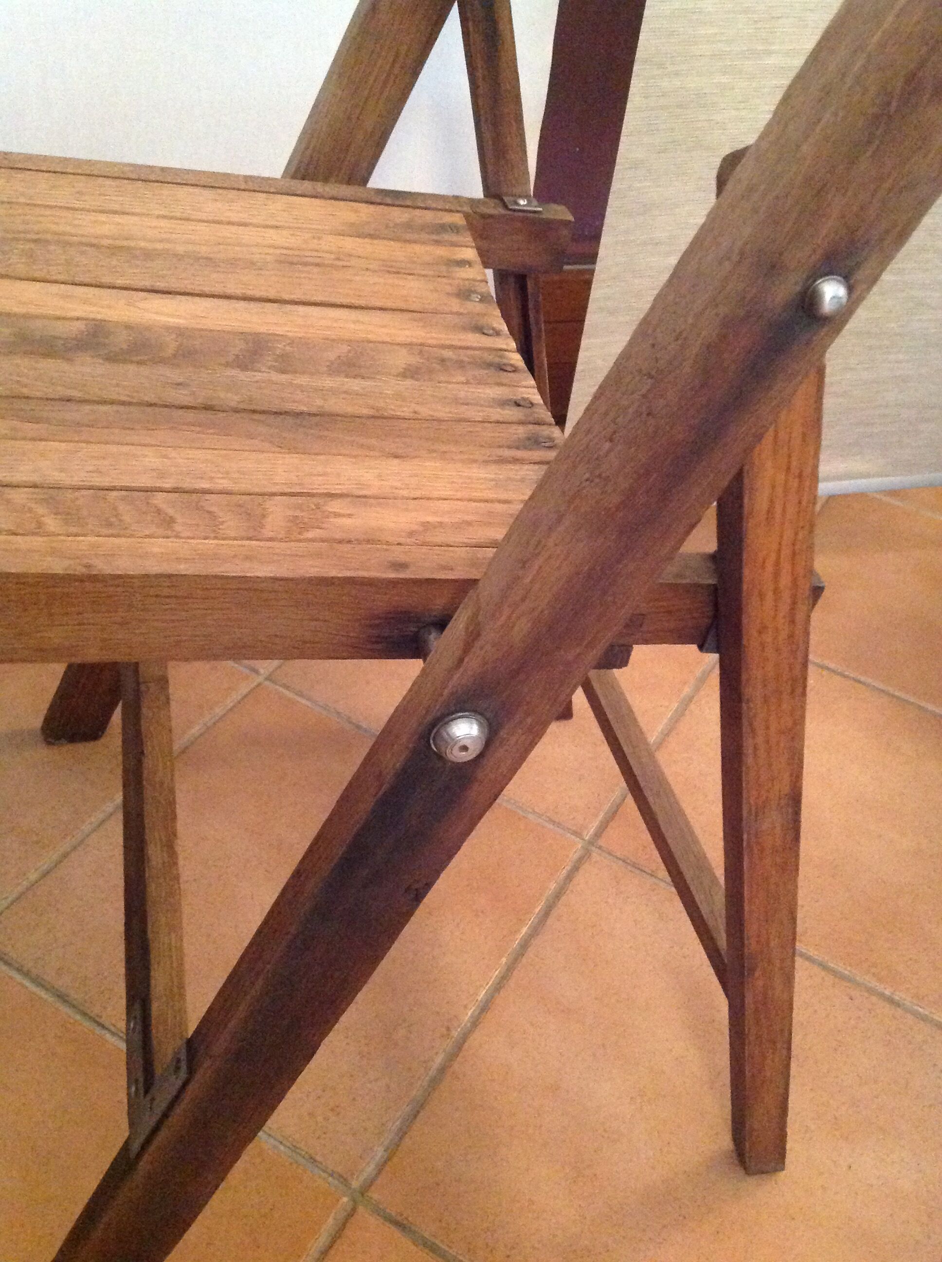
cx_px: 471
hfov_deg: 40.6
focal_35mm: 35
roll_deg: -6.6
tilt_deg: -41.7
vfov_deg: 52.7
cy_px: 631
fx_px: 1273
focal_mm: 4.28
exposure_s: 1/17
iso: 800
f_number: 2.4
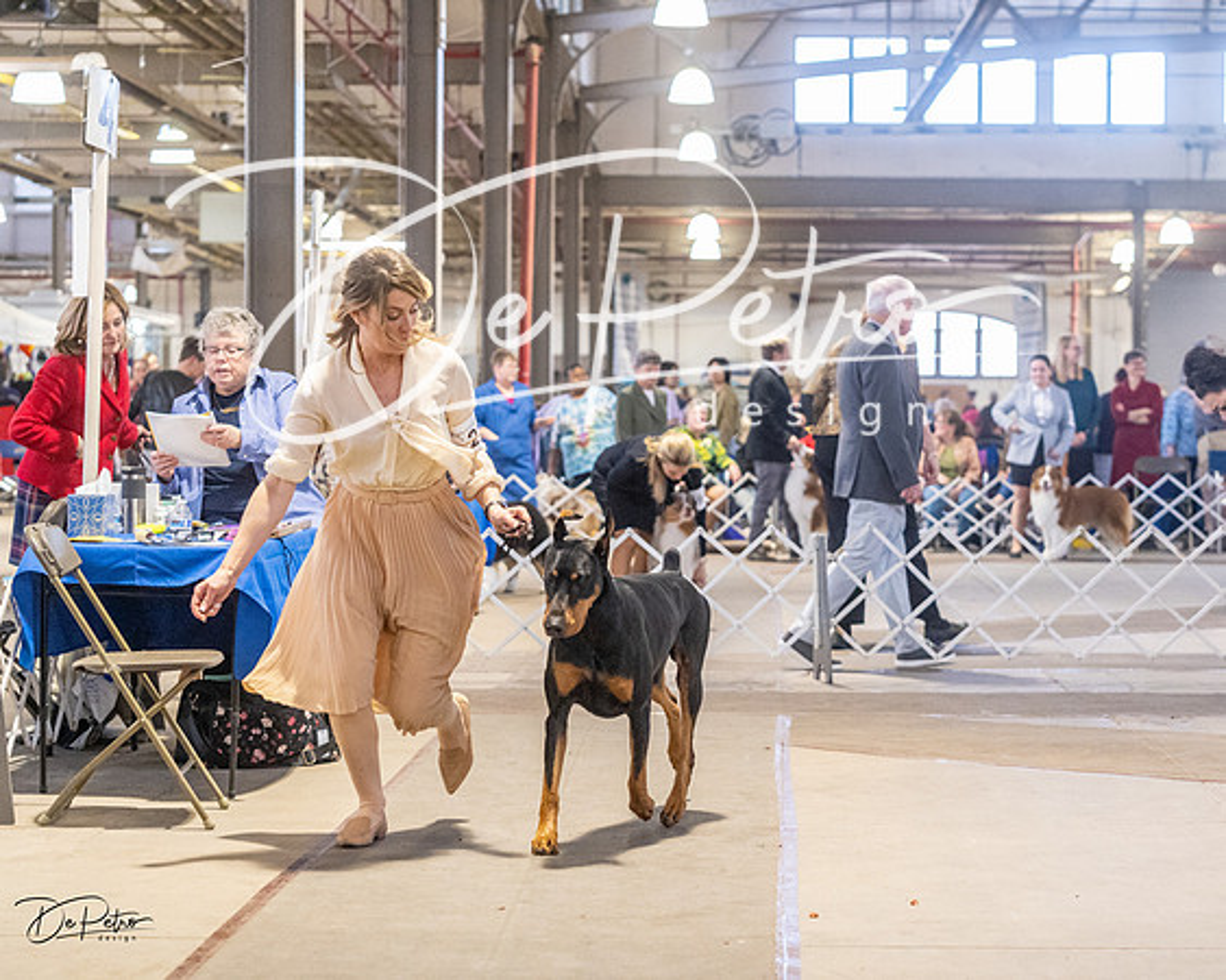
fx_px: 2859
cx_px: 613
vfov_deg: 19.4
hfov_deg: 24.2
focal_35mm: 79
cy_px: 490
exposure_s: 1/320
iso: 6400
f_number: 3.5
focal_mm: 70
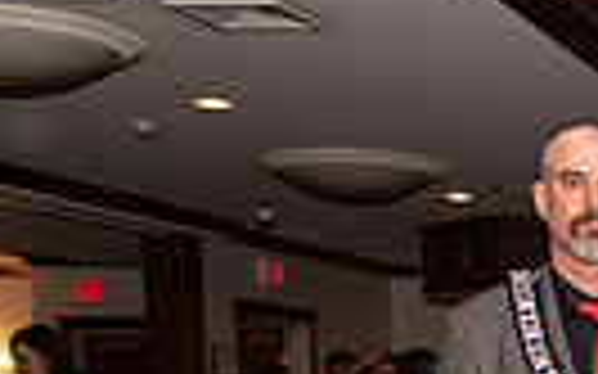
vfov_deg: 11.5
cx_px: 1120
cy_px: 588
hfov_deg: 16.0
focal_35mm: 108
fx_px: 1759
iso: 800
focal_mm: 24
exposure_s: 1/200
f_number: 4
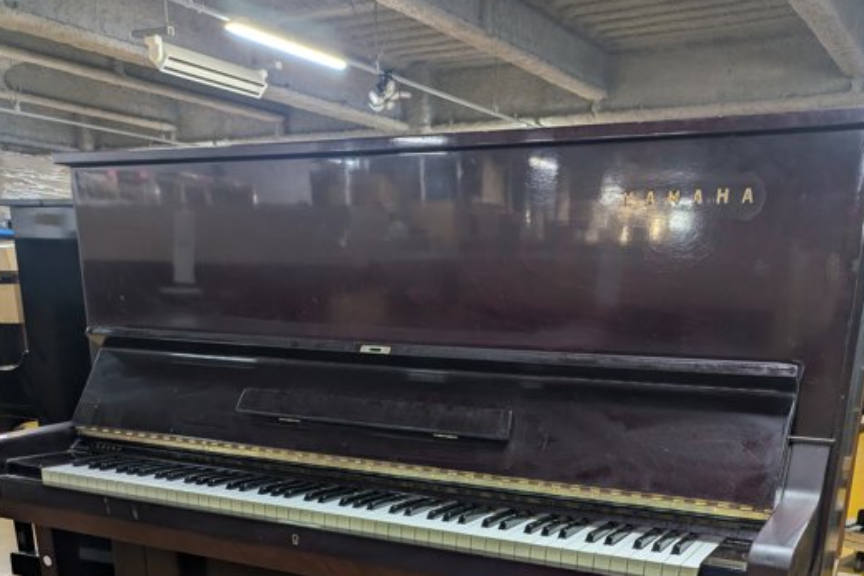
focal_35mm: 36
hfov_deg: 53.1
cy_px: 586
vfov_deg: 33.5
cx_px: 443
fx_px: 864
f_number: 1.89
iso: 108
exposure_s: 1/25
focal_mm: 5.43
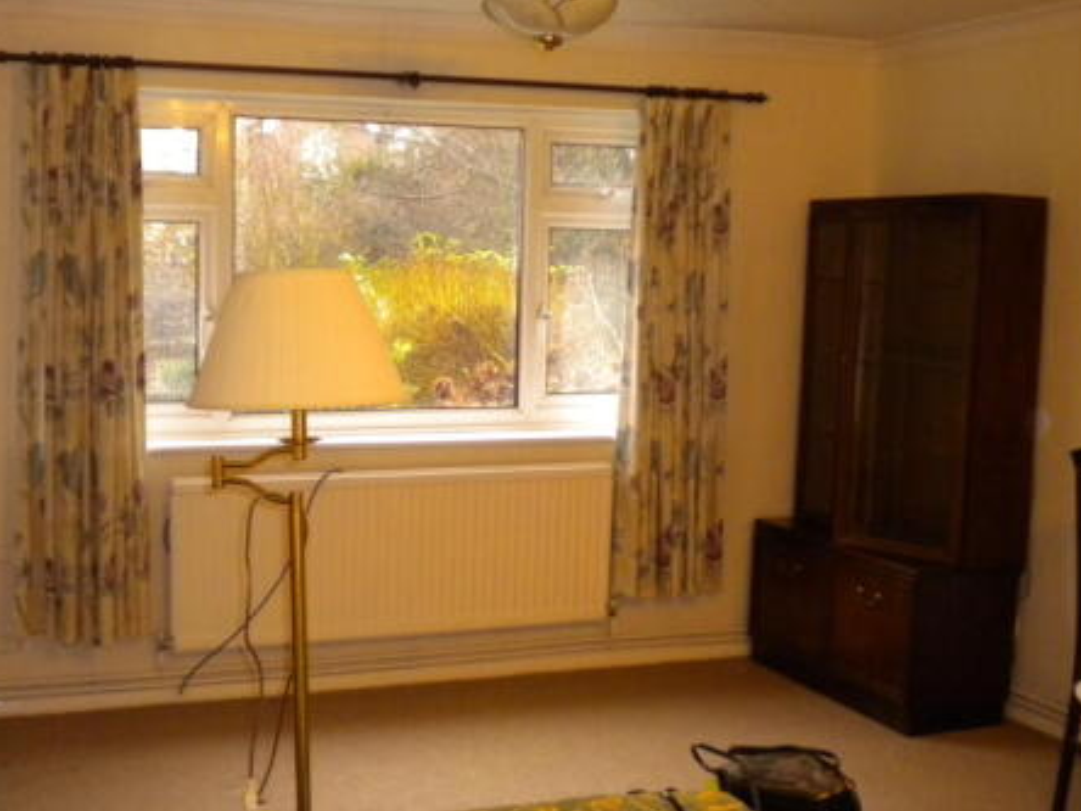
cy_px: 408
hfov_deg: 41.1
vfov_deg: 31.5
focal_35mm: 46
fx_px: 1437
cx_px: 464
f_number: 3.1
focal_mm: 6.3
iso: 400
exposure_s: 1/30
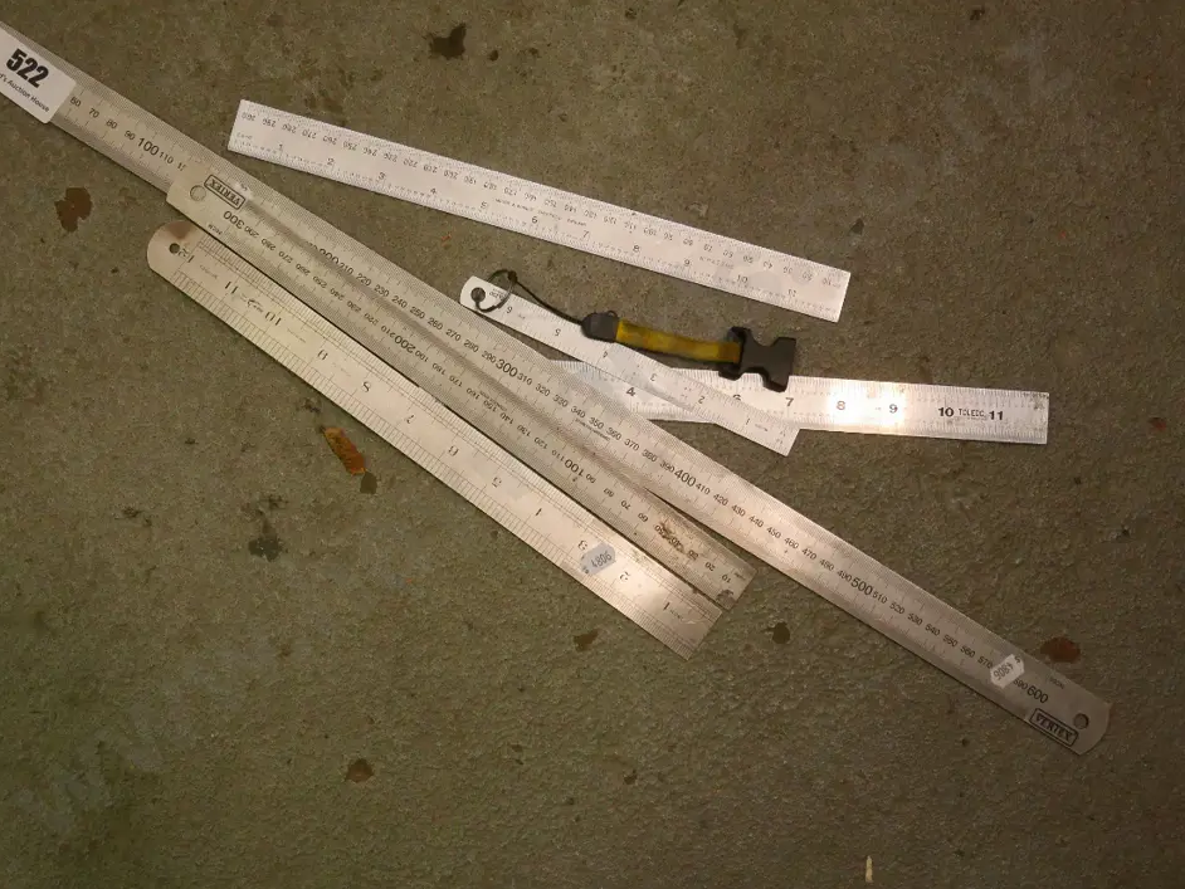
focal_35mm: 50
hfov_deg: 38.2
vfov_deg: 29.1
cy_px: 438
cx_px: 542
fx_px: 1712
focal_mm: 23
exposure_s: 1/400
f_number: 4.9
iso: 3200
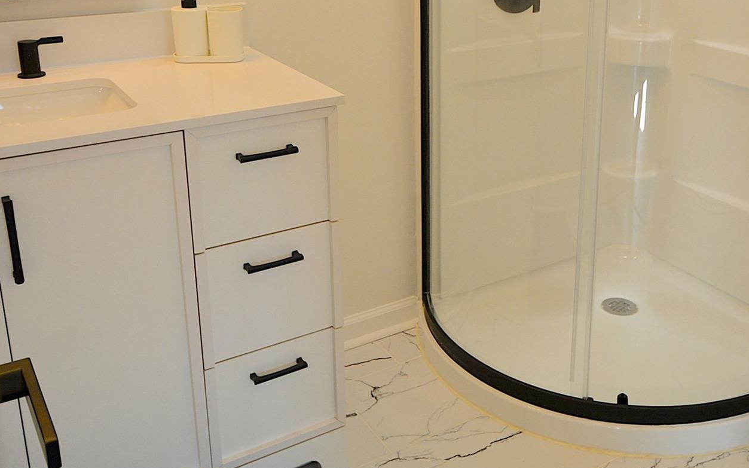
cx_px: 497
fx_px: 816
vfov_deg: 31.3
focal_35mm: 40
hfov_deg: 48.5
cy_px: 101
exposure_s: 1/100
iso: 400
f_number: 5
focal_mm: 16
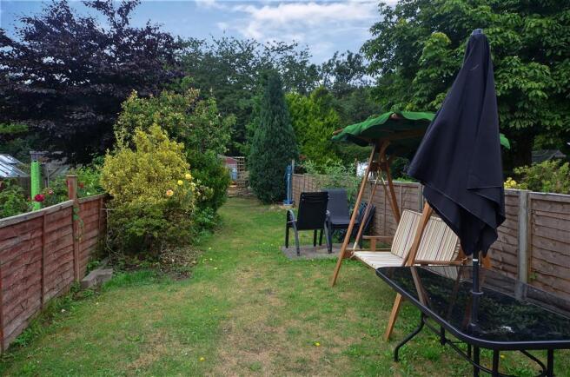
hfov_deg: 67.5
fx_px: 426
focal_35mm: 27
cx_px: 285
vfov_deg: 47.7
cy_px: 188
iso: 200
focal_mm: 18
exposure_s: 1/50
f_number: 11
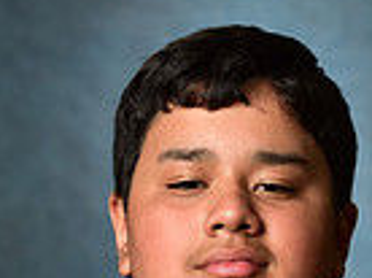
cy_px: 417
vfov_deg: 3.3
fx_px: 4774
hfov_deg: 4.5
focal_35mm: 445
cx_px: 191
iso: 250
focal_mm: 110
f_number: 4.5
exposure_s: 1/160
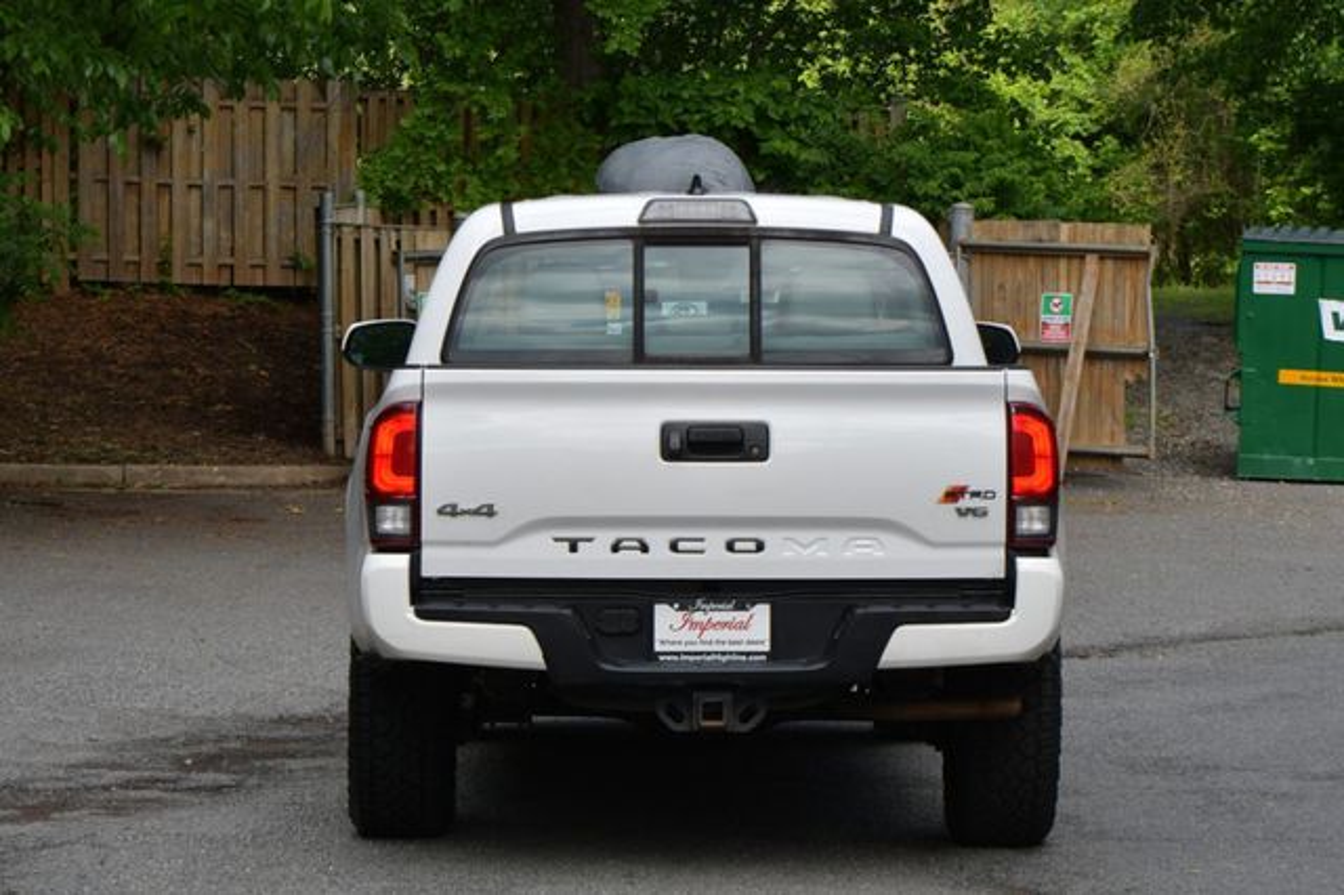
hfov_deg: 17.1
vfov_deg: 11.4
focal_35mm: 120
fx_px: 4477
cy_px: 448
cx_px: 672
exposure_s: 1/250
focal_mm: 80
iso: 200
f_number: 8
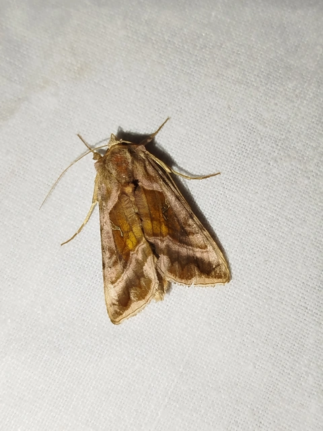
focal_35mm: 57
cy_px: 216
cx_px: 162
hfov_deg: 25.7
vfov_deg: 33.8
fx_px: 709
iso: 80
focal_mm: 5.31
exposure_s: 1/50
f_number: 1.7
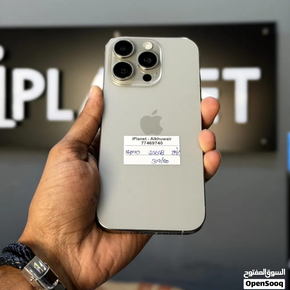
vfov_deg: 29.9
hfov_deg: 30.0
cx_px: 146
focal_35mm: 57
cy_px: 101
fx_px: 540
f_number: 1.78
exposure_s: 1/100
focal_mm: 6.76
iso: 100
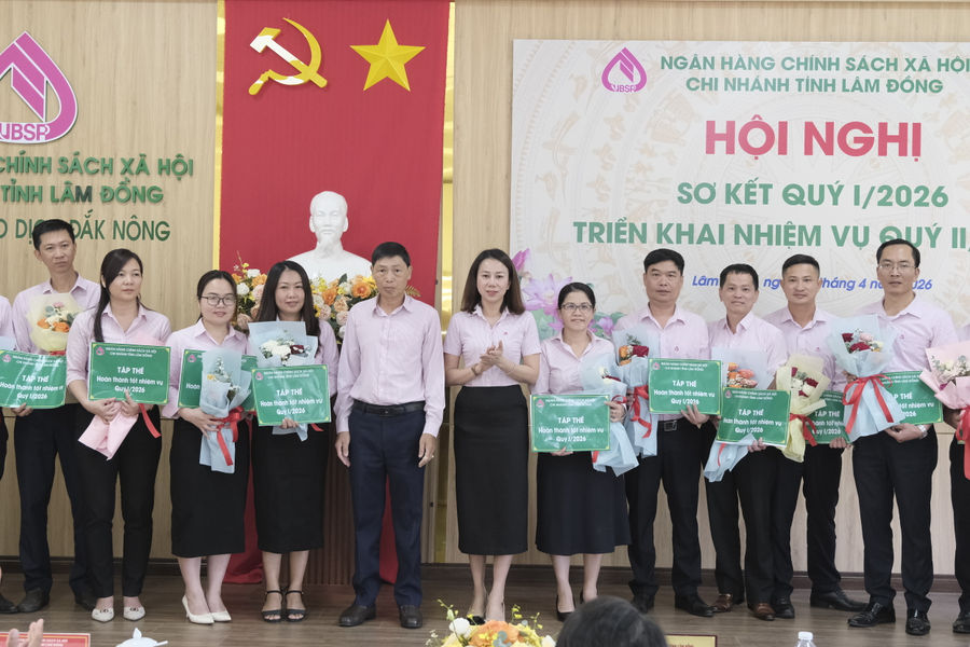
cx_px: 485
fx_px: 1051
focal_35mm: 39
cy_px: 324
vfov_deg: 34.2
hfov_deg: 49.6
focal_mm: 26
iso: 2000
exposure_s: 1/100
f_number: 4
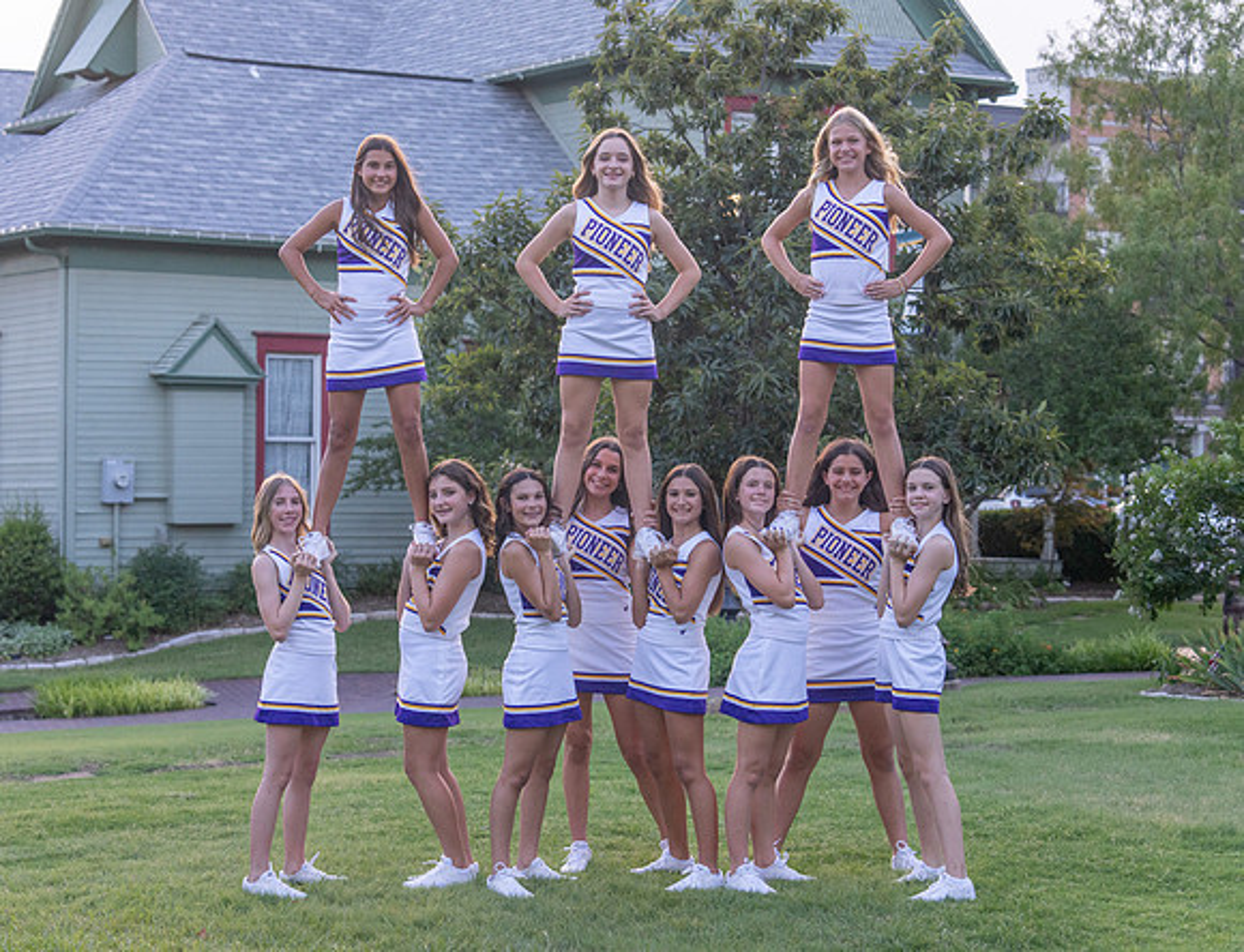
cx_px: 515
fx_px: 2936
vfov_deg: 18.4
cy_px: 486
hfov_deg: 23.9
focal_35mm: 81
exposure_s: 1/400
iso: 1250
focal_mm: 70
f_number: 4
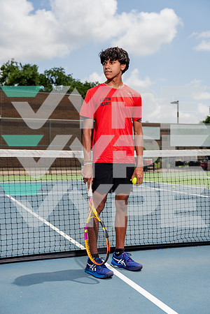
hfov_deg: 29.2
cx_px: 105
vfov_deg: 42.7
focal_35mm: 46
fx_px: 402
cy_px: 157
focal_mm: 46
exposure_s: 1/1250
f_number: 4
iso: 100
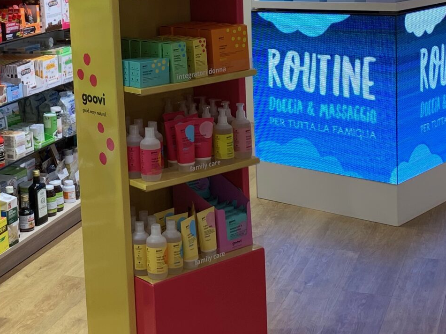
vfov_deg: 20.8
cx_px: 110
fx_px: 902
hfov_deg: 27.4
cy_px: 65
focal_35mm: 70
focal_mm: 4.25
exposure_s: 1/100
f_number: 1.8
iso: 50
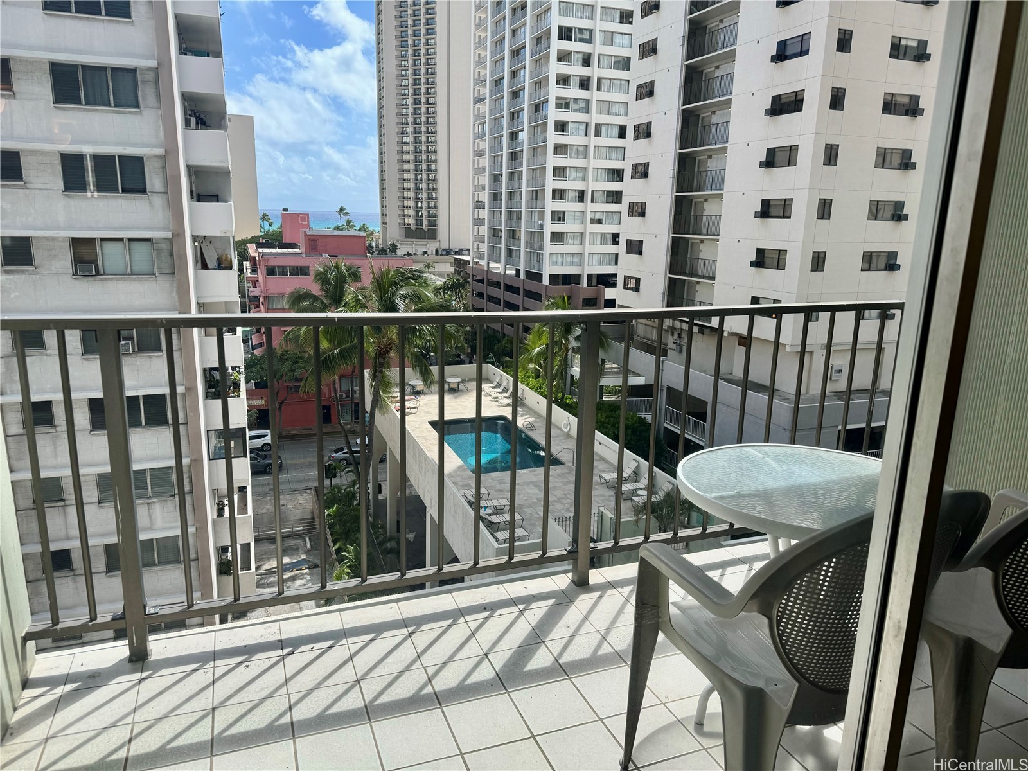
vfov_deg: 56.8
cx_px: 514
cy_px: 386
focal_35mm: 24
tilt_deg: -13.6
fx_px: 713
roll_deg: -1.3
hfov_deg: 71.6
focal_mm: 6.76
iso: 80
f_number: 1.78
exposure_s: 1/952
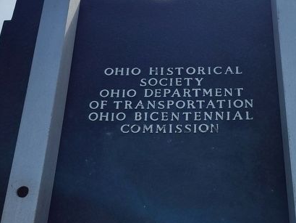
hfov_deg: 41.6
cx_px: 195
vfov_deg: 32.0
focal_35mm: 45
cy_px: 147
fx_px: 385
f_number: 1.8
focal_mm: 5.56
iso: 100
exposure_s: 1/4119
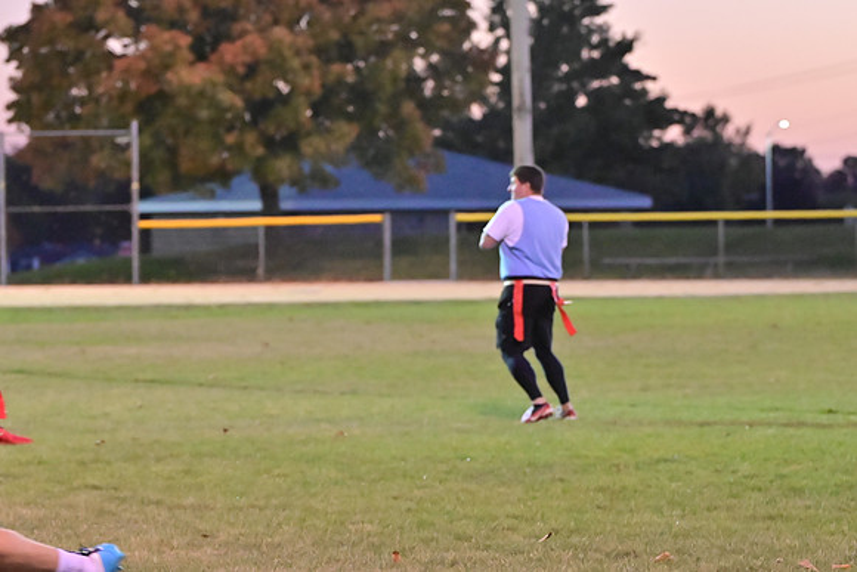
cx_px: 428
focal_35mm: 165
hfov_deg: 12.4
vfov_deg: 8.3
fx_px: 3929
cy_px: 286
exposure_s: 1/400
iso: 6400
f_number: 4
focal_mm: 110
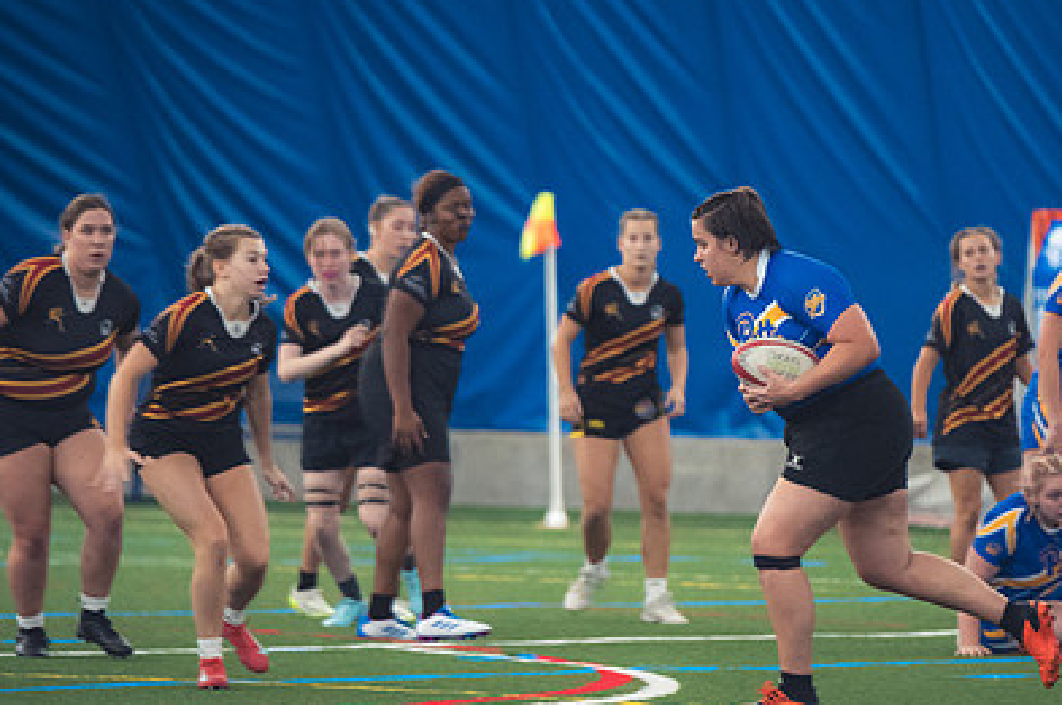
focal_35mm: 443
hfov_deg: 4.7
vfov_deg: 3.1
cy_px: 397
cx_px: 676
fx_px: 13052
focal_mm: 200
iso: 3200
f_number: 2.8
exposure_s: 1/320
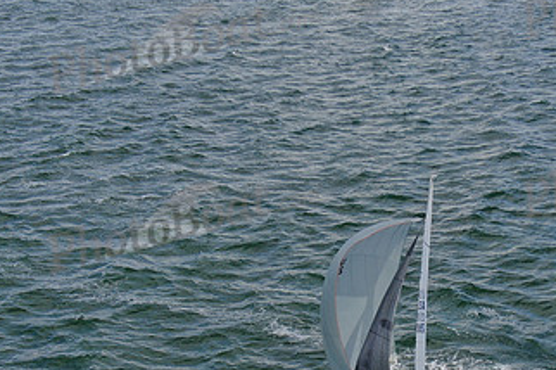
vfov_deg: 15.1
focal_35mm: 90
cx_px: 423
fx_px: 1389
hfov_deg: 22.4
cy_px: 297
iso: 100
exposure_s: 1/800
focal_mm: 8.6
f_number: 3.8
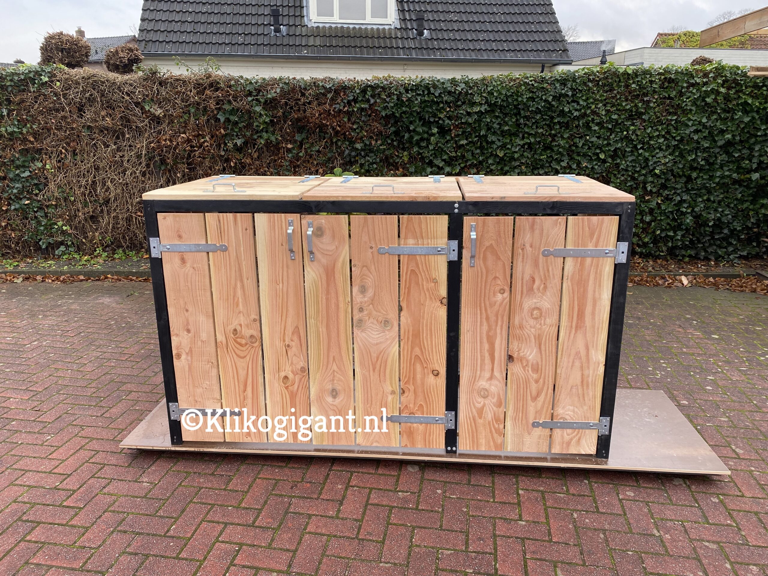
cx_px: 384
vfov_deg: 53.1
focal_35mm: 26
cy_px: 288
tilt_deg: -16.8
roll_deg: -0.5
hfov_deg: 67.3
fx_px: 577
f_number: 1.8
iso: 64
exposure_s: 1/122
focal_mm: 4.25
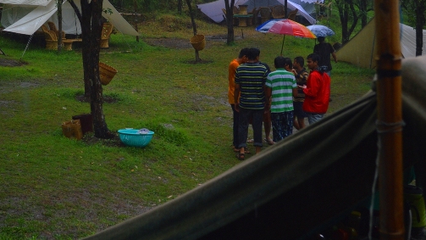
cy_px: 97
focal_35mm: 64
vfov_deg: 18.8
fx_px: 723
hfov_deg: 32.8
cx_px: 212
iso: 400
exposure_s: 1/160
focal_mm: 40
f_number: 5.3
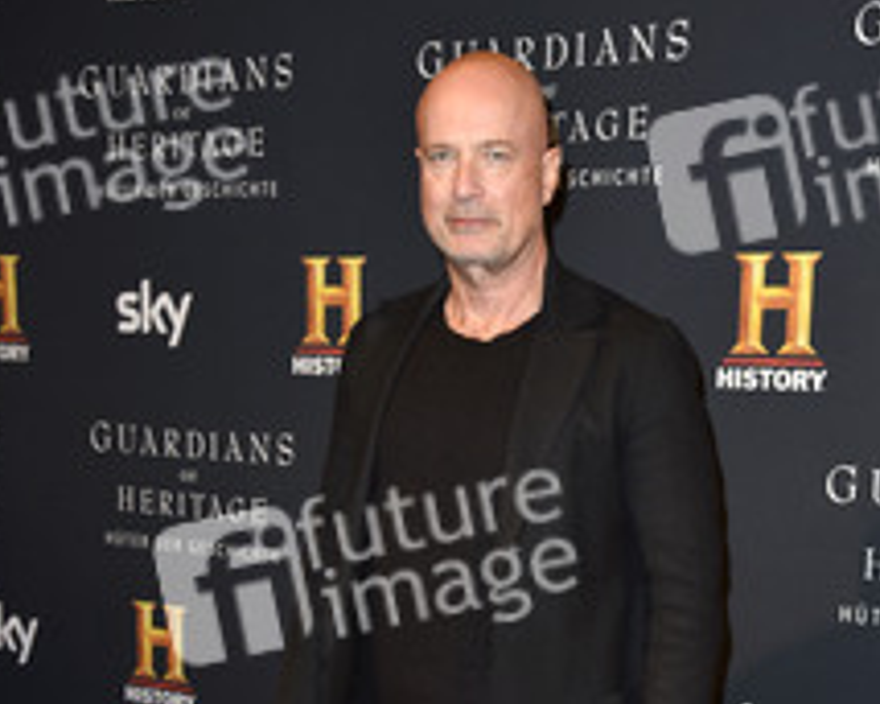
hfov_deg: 24.7
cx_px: 485
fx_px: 2005
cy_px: 774
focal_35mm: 77
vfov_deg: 19.1
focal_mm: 44
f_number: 5.6
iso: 640
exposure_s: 1/125
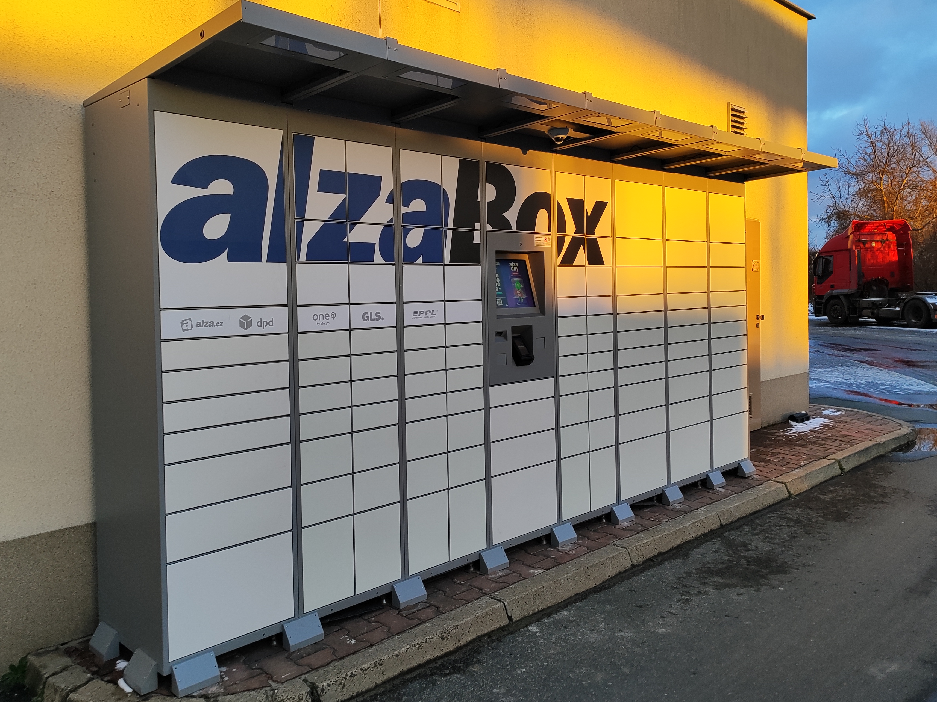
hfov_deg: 63.4
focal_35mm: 28
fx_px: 758
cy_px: 307
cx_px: 460
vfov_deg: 49.6
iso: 50
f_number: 1.89
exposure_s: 1/142
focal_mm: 5.89
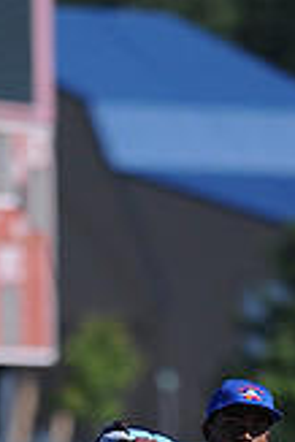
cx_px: 64
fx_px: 15208
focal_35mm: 1240
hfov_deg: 1.1
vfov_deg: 1.7
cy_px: 586
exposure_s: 1/2500
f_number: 4
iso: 200
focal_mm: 300
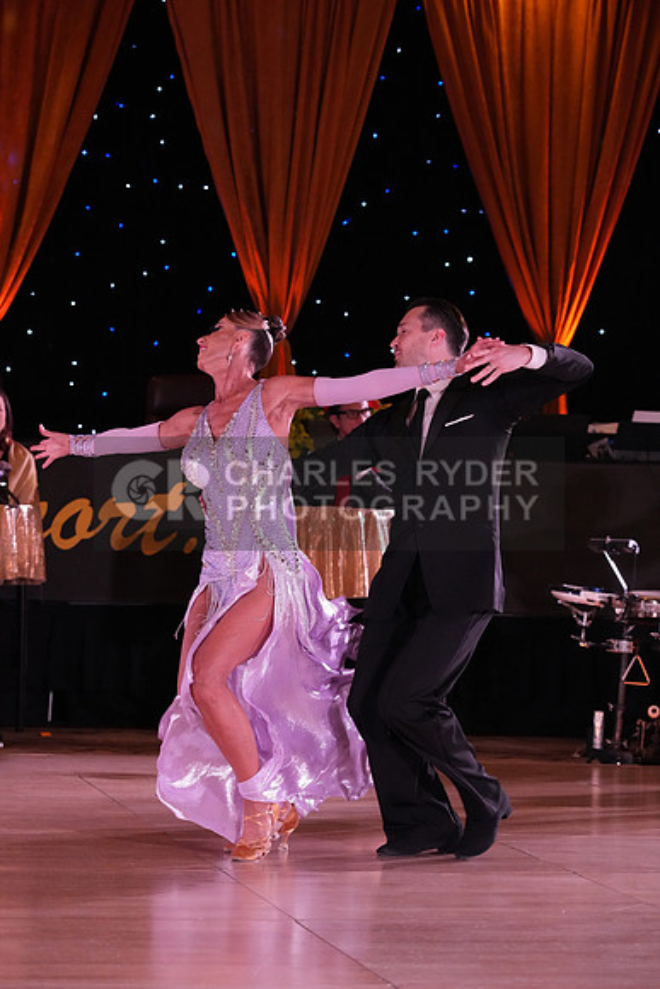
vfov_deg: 19.5
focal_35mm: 105
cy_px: 494
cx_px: 330
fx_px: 2886
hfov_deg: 13.0
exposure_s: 1/400
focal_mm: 105
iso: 6400
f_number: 5
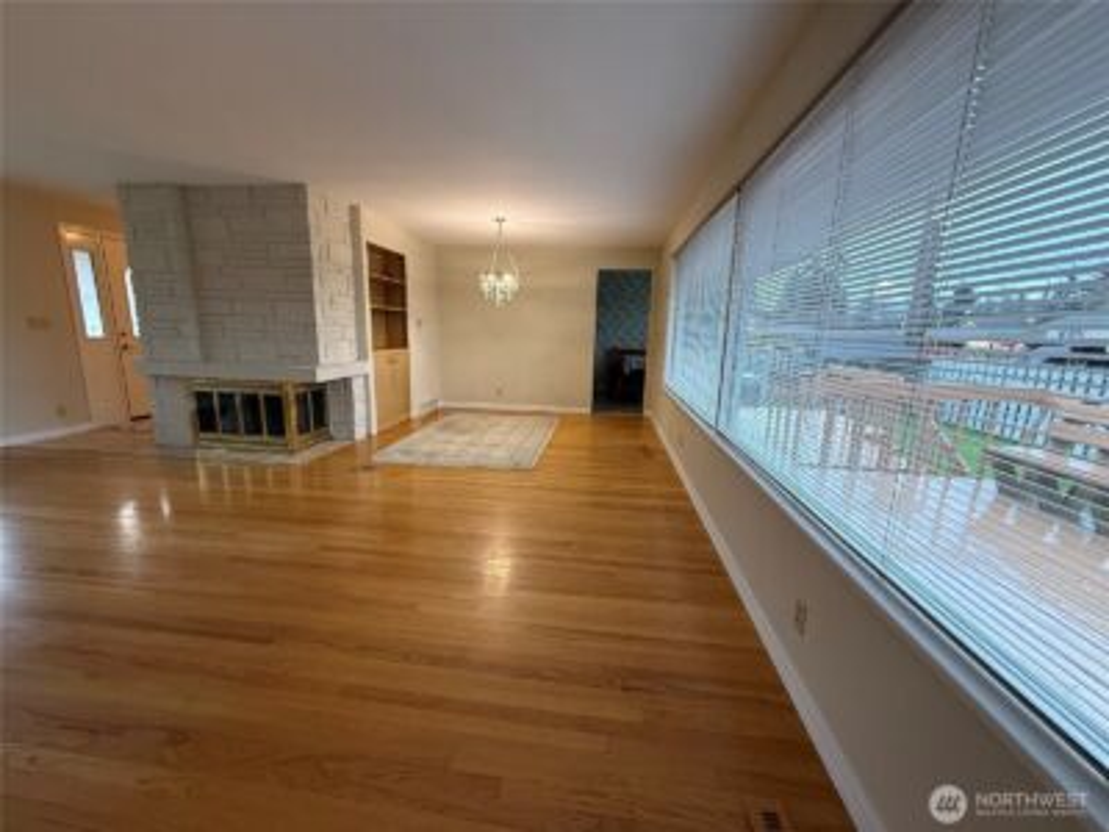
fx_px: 449
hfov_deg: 102.1
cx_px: 554
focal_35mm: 14
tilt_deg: -11.4
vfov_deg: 85.7
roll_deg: -1.2
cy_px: 416
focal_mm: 2.22
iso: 250
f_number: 2.2
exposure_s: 1/60
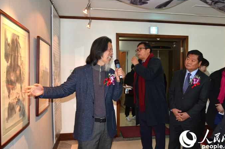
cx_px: 116
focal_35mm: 28
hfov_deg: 65.6
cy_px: 74
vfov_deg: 46.2
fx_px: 175
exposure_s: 1/60
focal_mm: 18
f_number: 3.5
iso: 800
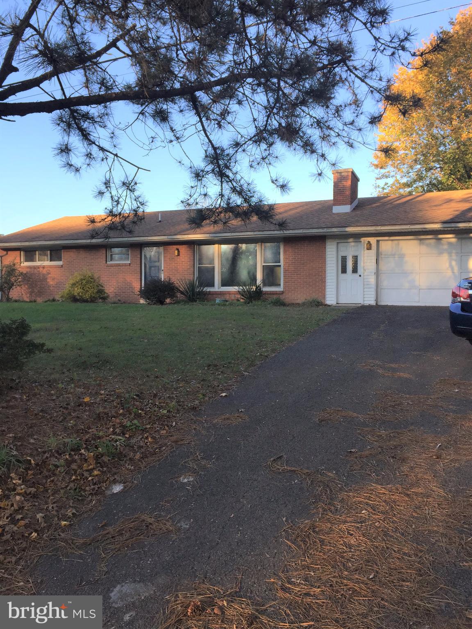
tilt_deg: -0.7
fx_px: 527
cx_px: 236
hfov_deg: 48.2
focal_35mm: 29
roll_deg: -0.4
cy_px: 314
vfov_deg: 61.7
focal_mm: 4.15
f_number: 2.2
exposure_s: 1/359
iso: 32
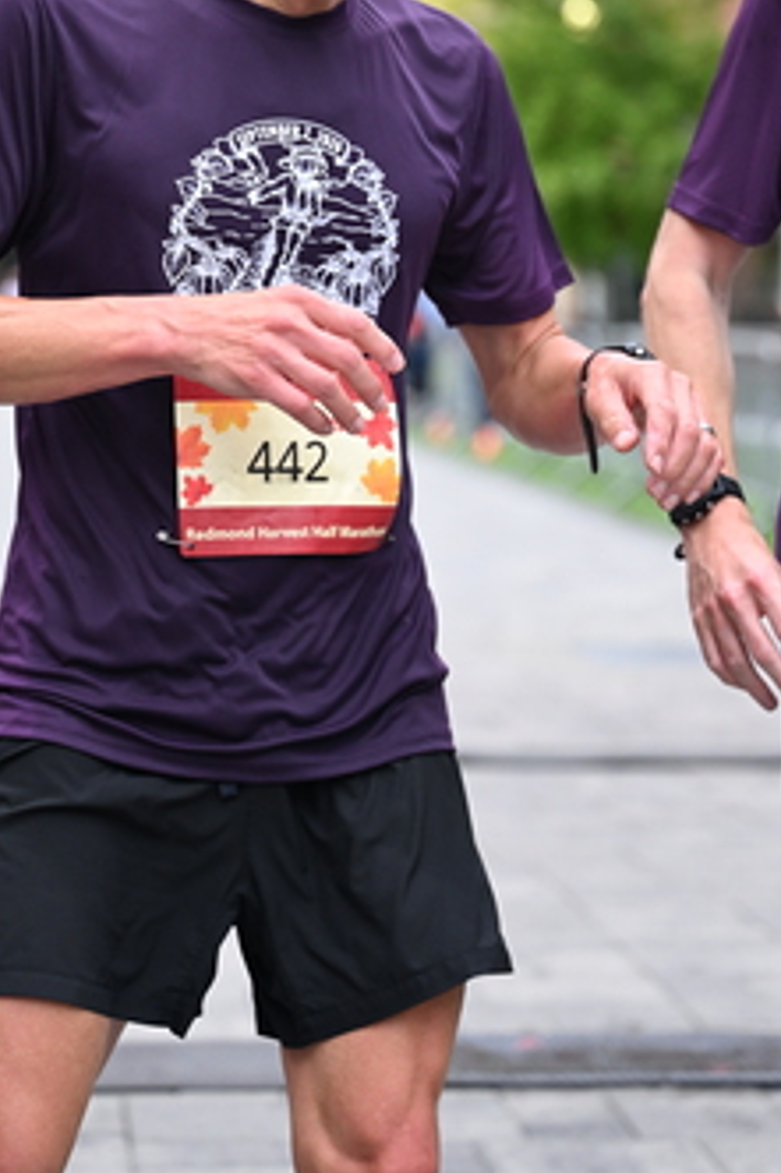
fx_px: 3778
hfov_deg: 11.8
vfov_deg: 17.6
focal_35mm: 116
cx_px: 355
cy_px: 300
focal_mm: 70
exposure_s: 1/1250
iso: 1250
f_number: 2.8
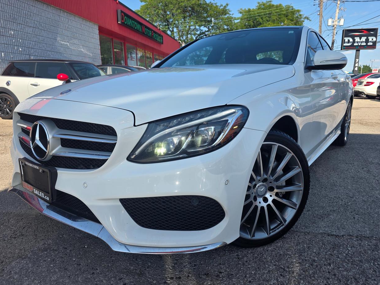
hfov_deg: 71.6
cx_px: 191
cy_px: 145
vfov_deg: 56.8
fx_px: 263
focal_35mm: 24
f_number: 1.7
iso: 40
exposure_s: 1/1445
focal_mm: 6.3
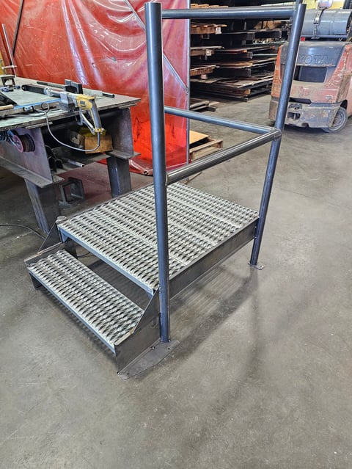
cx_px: 176
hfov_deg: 58.9
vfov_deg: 73.9
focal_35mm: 23
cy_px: 234
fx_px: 312
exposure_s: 1/120
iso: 800
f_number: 1.7
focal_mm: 6.3
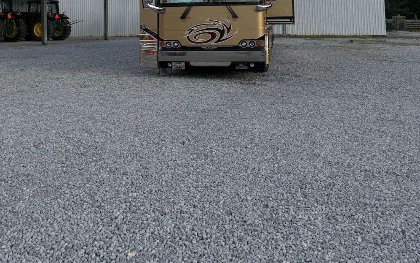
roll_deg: +0.4
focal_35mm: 34
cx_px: 210
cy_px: 1
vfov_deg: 34.0
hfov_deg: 56.7
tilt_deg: +3.7
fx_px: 389
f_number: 1.78
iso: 80
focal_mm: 6.76
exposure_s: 1/3759
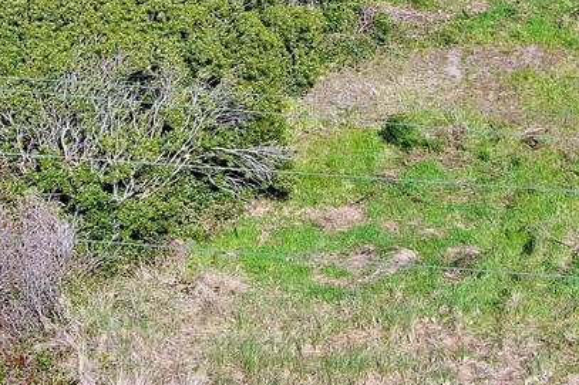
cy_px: -156
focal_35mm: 121
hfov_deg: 16.5
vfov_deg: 11.0
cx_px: 627
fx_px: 1945
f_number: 2.8
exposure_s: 1/1101
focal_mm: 10.57
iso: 100
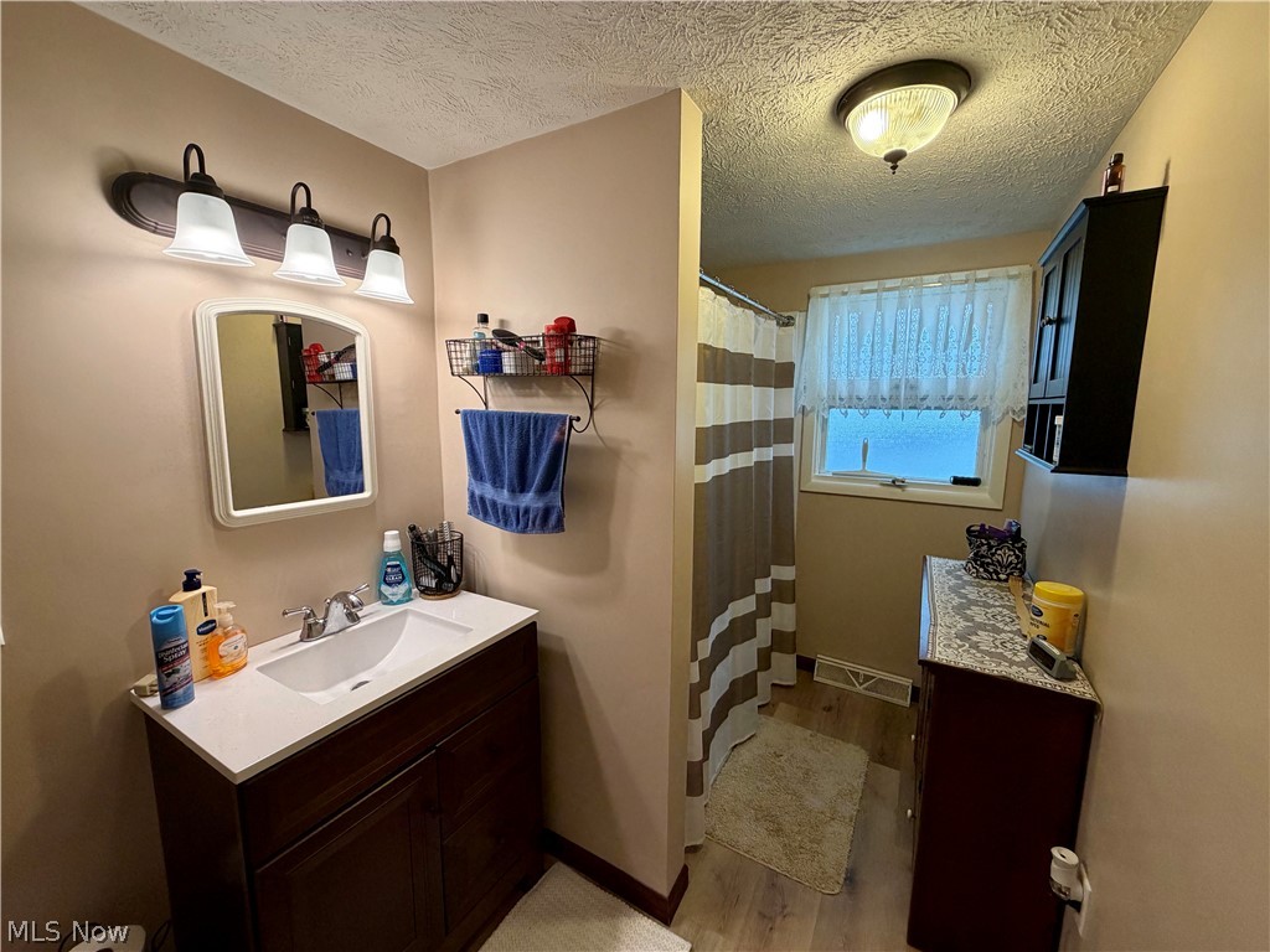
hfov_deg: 102.1
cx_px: 635
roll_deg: -0.2
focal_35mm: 14
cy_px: 476
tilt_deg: -8.4
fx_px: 514
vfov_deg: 85.7
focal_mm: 2.22
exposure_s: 1/120
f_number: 2.2
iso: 200
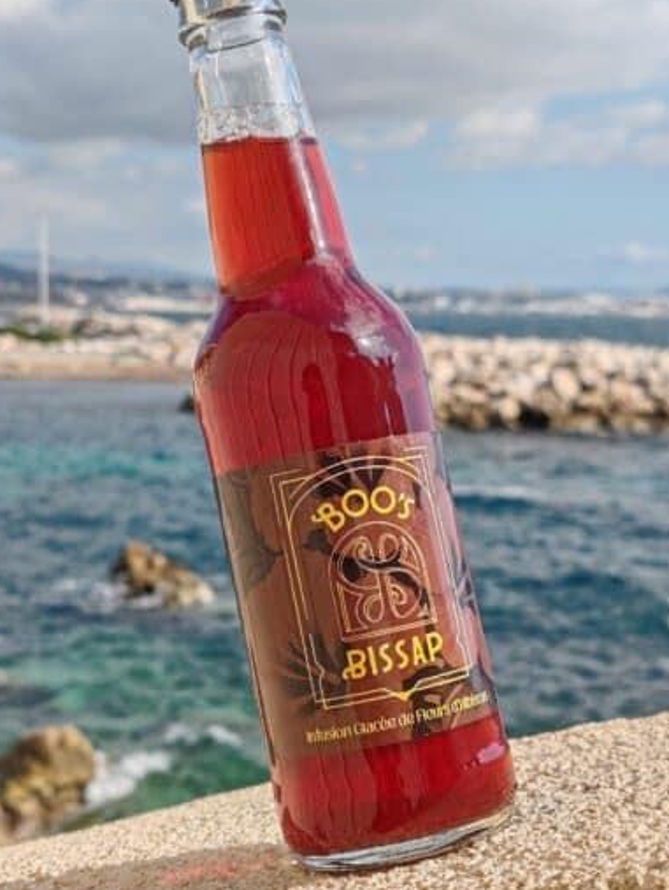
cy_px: 434
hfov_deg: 24.1
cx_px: 356
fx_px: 1570
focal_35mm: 61
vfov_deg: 31.7
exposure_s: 1/540
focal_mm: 6.12
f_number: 1.9
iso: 50
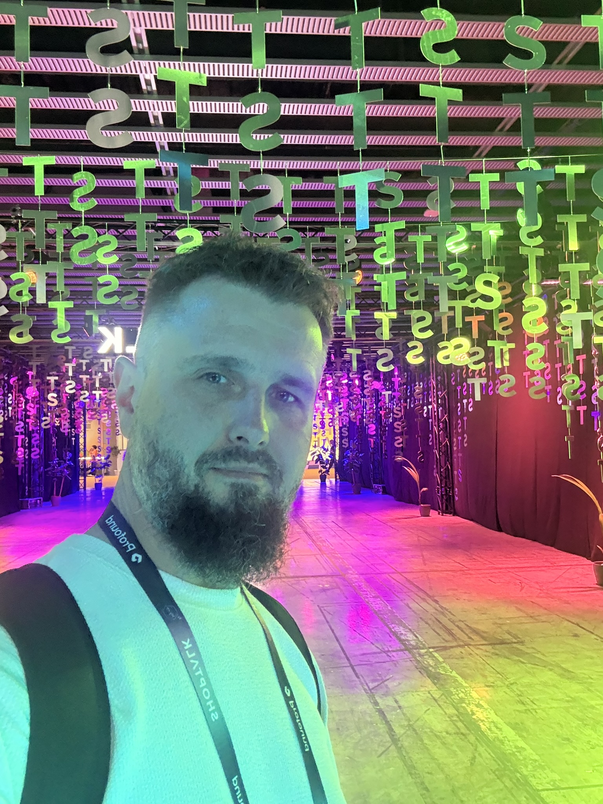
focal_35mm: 30
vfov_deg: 60.0
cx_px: 302
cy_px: 402
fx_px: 697
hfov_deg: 46.8
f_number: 1.9
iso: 400
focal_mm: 2.69
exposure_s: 1/35
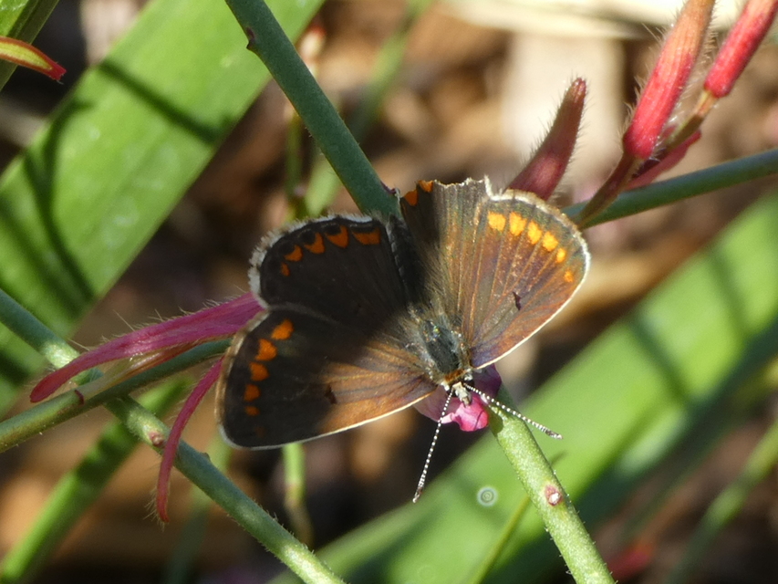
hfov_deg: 12.0
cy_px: 292
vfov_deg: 9.1
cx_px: 389
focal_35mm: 164
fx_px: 3686
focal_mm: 29.5
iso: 80
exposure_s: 1/80
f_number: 5.4
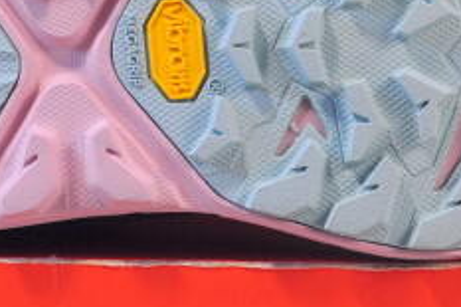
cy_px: -167
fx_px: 3289
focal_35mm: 257
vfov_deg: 5.3
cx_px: 150
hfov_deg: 8.0
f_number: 2.5
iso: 250
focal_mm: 50
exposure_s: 1/320
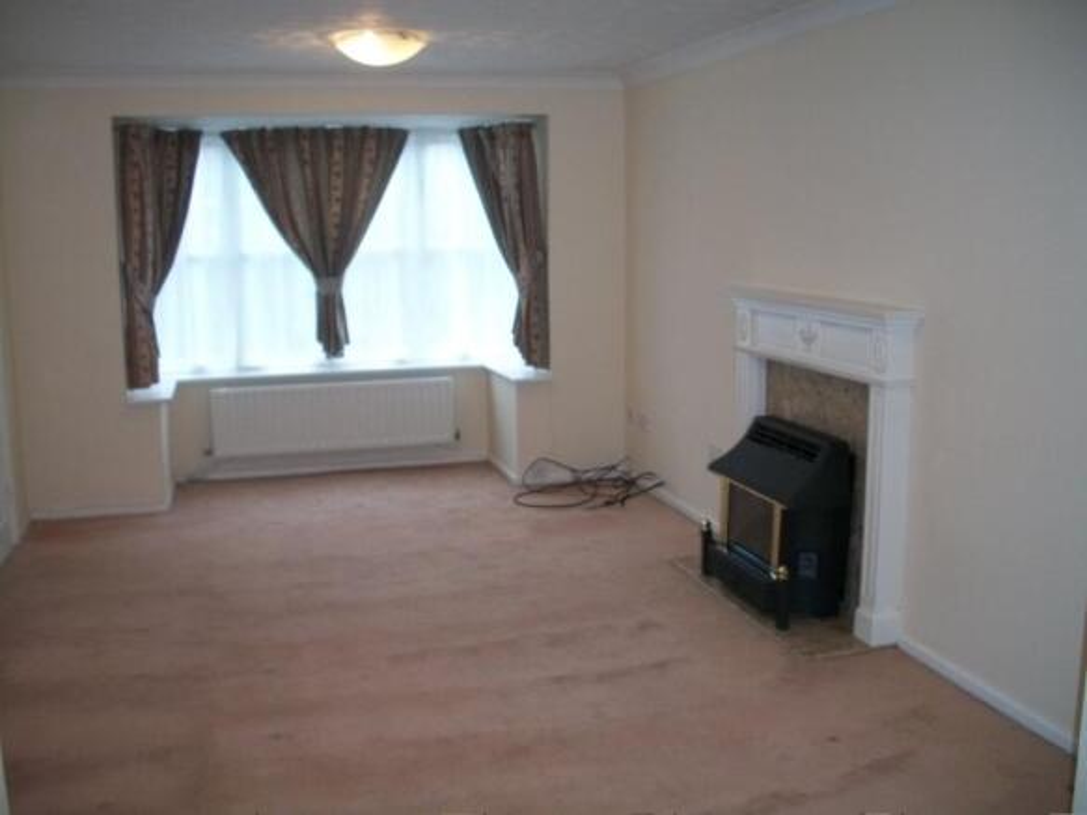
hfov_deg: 52.6
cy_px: 408
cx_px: 544
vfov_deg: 40.7
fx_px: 1099
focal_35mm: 35
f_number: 3.1
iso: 160
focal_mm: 6.3
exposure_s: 1/30
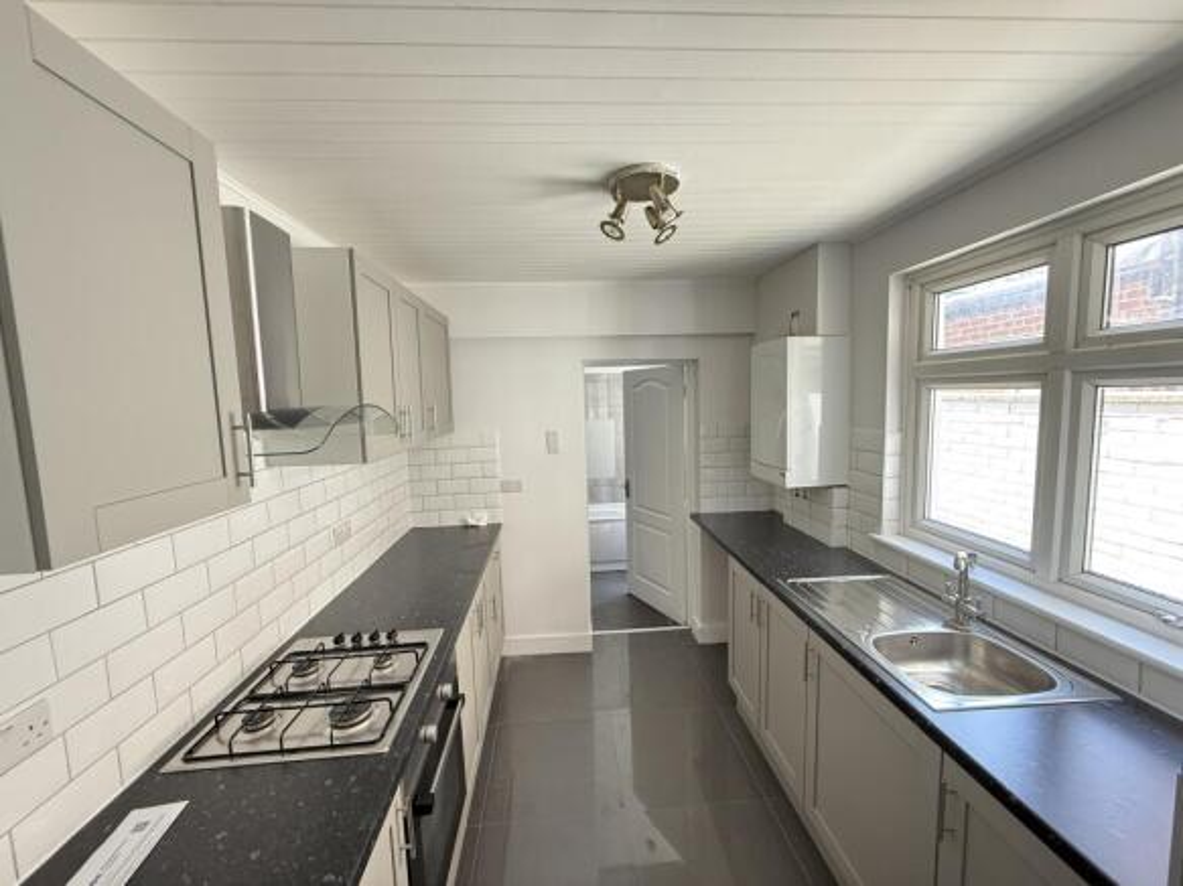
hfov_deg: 102.1
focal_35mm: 14
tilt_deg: -5.2
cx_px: 592
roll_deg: +1.2
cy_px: 443
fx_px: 478
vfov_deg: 85.7
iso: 320
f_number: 2.2
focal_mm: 2.22
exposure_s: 1/63
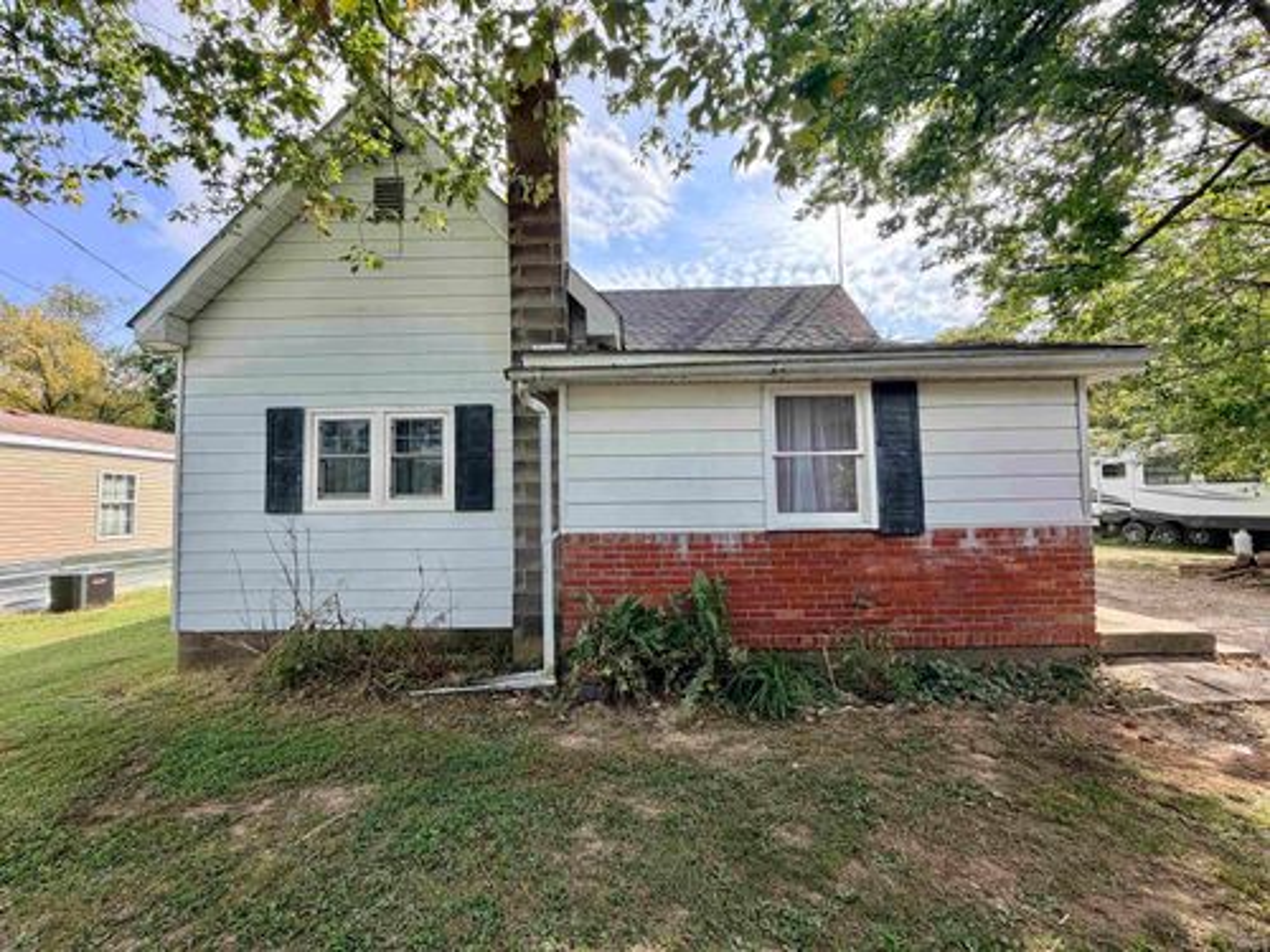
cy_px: 476
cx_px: 635
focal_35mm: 14
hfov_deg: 102.1
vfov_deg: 85.7
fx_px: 514
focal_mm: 2.22
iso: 50
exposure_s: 1/502
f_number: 2.2
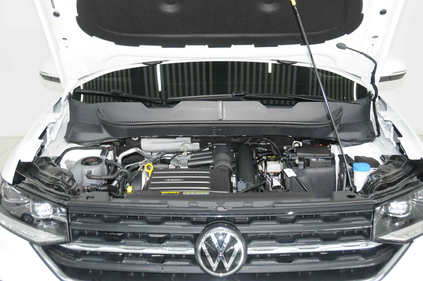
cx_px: 219
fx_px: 528
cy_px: 143
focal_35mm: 45
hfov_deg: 43.6
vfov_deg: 29.8
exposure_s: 1/10
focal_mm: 26
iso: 200
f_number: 4.8
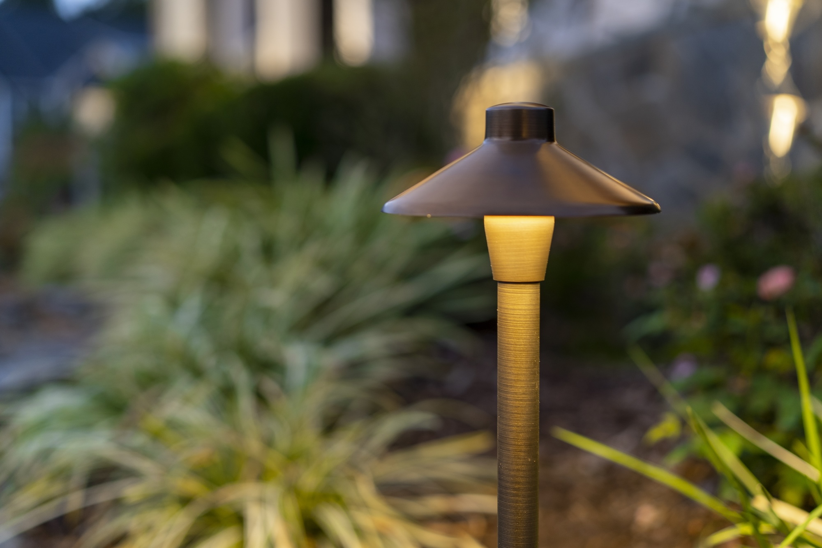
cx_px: 411
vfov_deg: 24.6
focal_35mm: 55
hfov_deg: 36.2
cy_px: 274
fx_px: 1256
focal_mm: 55
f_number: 2.2
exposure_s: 1/13
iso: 400
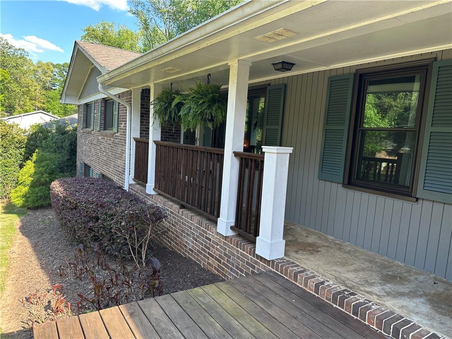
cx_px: 226
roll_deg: -5.0
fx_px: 313
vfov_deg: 56.8
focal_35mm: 24
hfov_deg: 71.6
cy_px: 170
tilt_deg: -7.7
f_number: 1.78
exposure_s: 1/426
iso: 80
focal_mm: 6.86
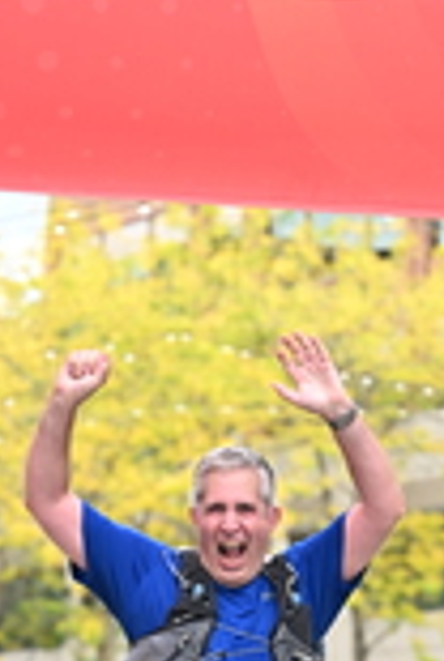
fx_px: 4567
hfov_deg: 5.6
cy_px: 746
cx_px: 216
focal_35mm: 248
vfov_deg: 8.2
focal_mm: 70
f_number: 2.8
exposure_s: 1/1000
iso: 400
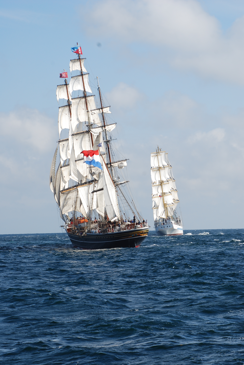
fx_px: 1597
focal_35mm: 158
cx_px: 122
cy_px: 182
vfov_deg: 13.0
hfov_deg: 8.7
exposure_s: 1/250
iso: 140
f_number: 10
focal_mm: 105
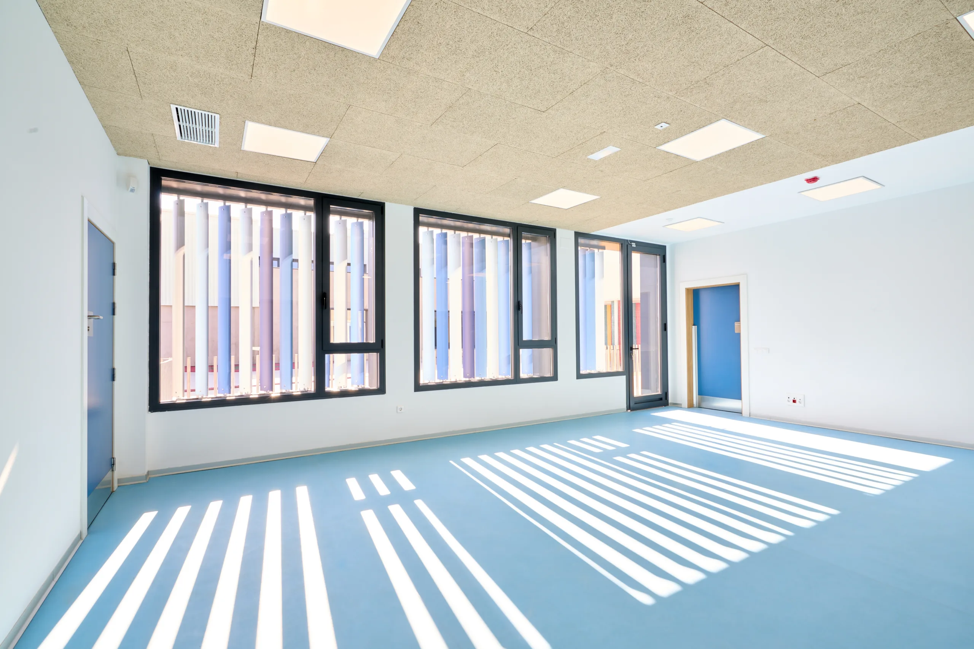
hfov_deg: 96.7
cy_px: 324
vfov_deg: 73.8
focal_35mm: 16
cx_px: 487
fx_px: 433
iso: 64
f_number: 14
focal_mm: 16
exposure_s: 1/6
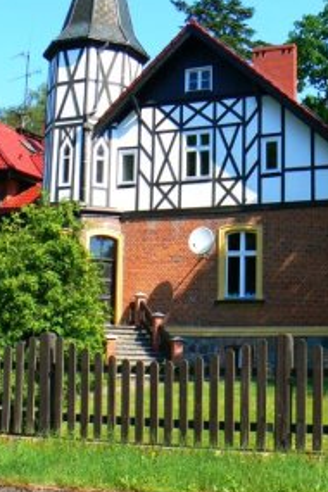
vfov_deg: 35.6
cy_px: 244
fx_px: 765
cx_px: 224
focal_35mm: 56
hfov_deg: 24.1
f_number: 5.6
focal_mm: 6
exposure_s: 1/200
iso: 80
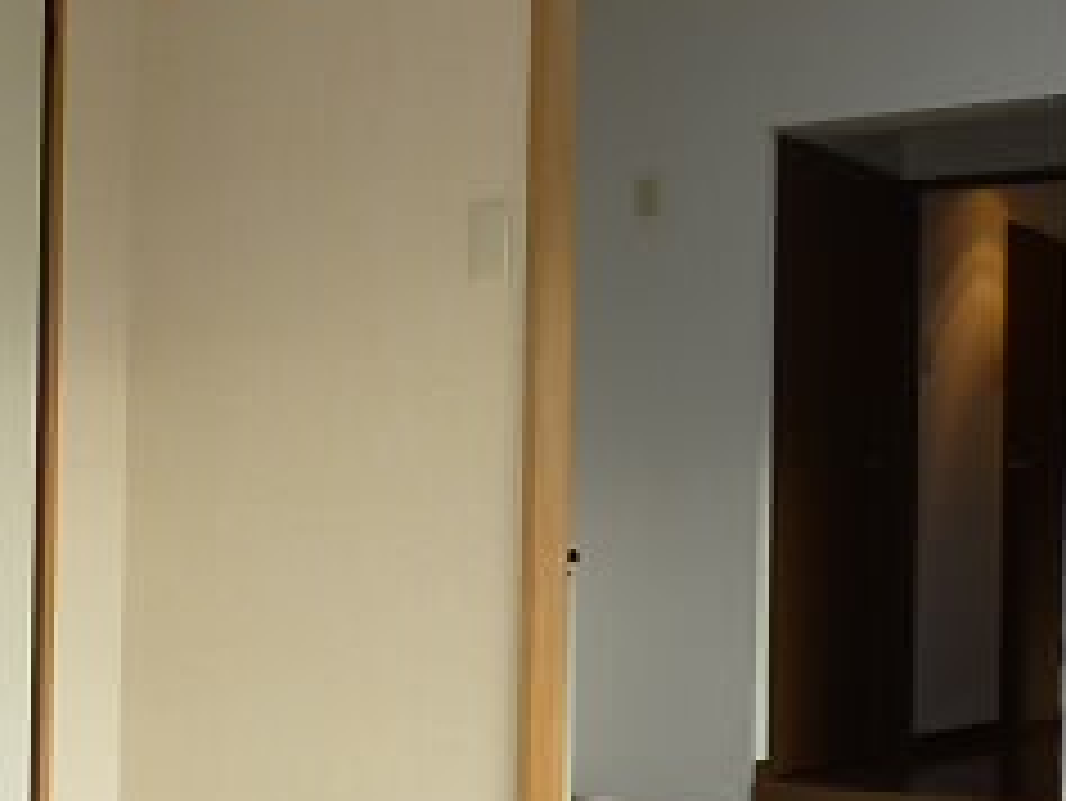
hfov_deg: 28.8
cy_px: 533
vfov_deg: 21.9
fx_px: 2064
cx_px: 387
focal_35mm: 67
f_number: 2.8
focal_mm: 4.4
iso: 80
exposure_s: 1/50
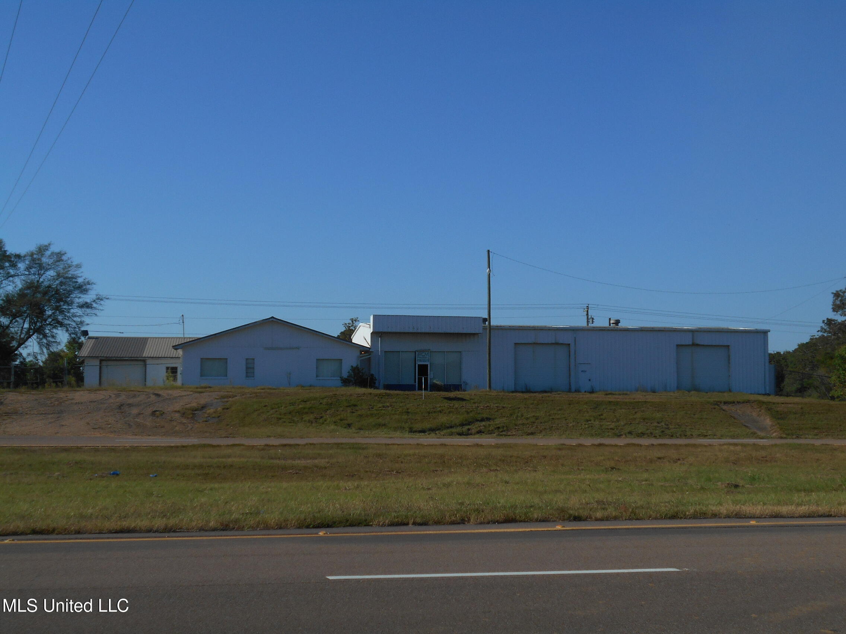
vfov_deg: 29.7
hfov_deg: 38.9
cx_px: 423
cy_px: 317
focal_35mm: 49
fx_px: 1198
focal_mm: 8.8
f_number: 4.5
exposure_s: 1/1600
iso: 80
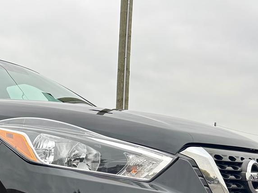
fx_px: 432
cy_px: 215
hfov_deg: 31.8
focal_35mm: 58
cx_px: 29
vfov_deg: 23.6
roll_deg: +0.0
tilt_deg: -4.7
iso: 50
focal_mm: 5.7
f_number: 1.5
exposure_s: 1/361
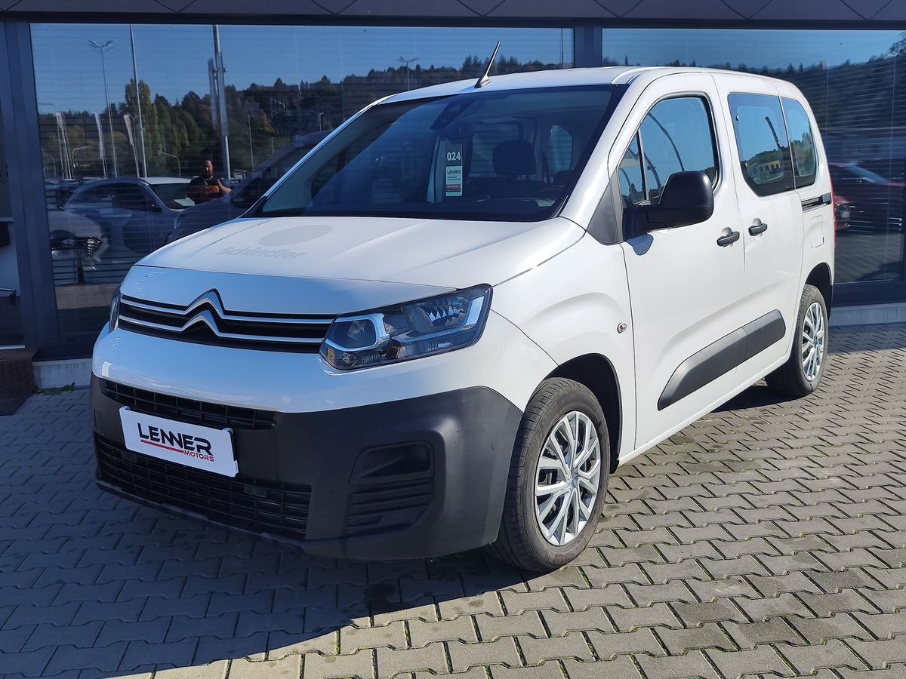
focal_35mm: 23
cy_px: 340
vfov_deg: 58.9
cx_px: 453
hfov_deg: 73.9
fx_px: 602
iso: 50
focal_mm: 7.01
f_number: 1.69
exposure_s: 1/1226
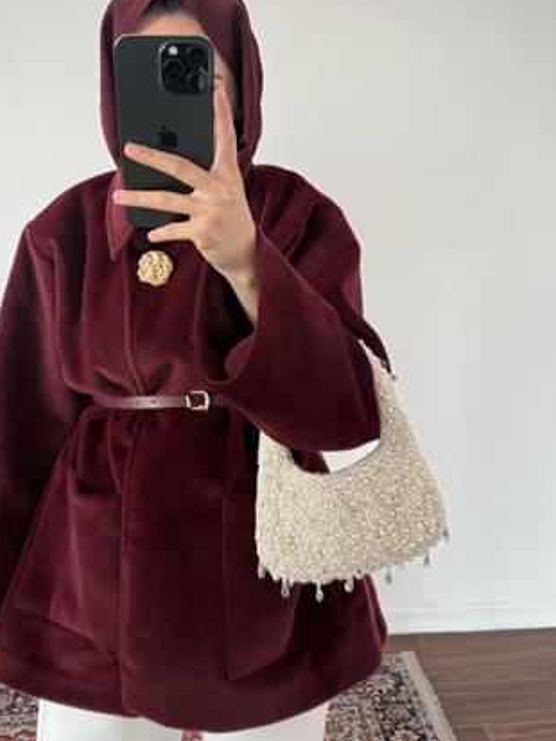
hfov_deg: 45.2
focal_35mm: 31
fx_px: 664
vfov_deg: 57.5
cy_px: 268
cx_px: 222
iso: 200
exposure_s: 1/67
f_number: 1.78
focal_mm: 6.76
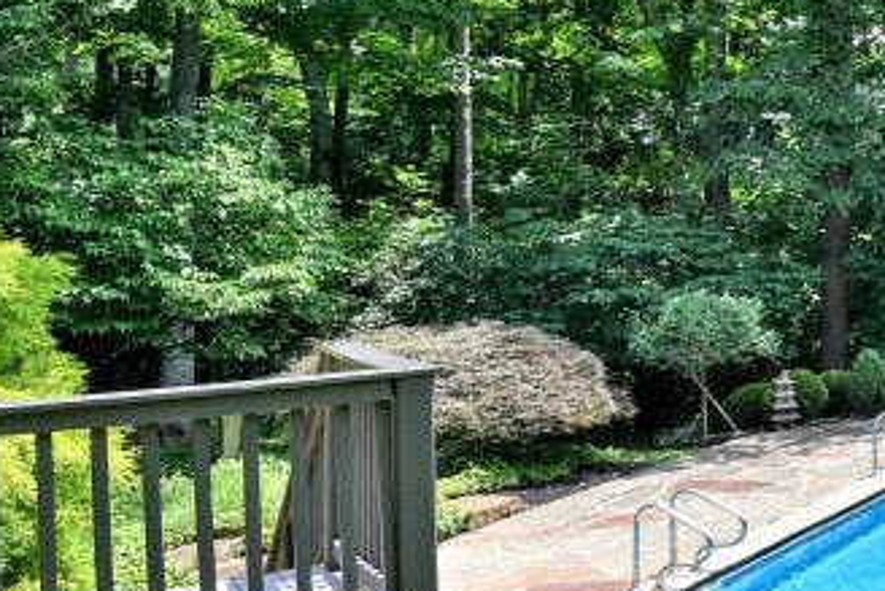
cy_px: 124
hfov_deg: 21.8
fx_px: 1574
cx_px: 1535
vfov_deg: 21.0
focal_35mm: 64
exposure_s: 1/320
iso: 100
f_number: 6.3
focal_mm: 14
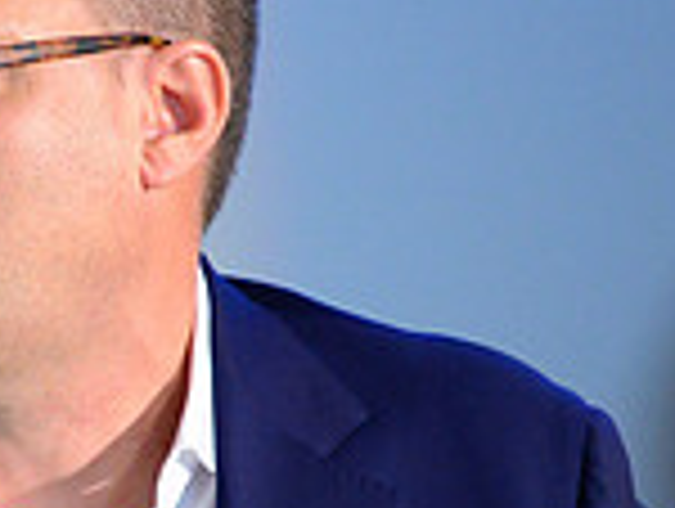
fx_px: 14492
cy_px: 434
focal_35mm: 742
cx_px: -27
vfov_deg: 2.0
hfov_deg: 2.7
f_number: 2.8
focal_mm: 200
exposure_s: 1/320
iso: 4000
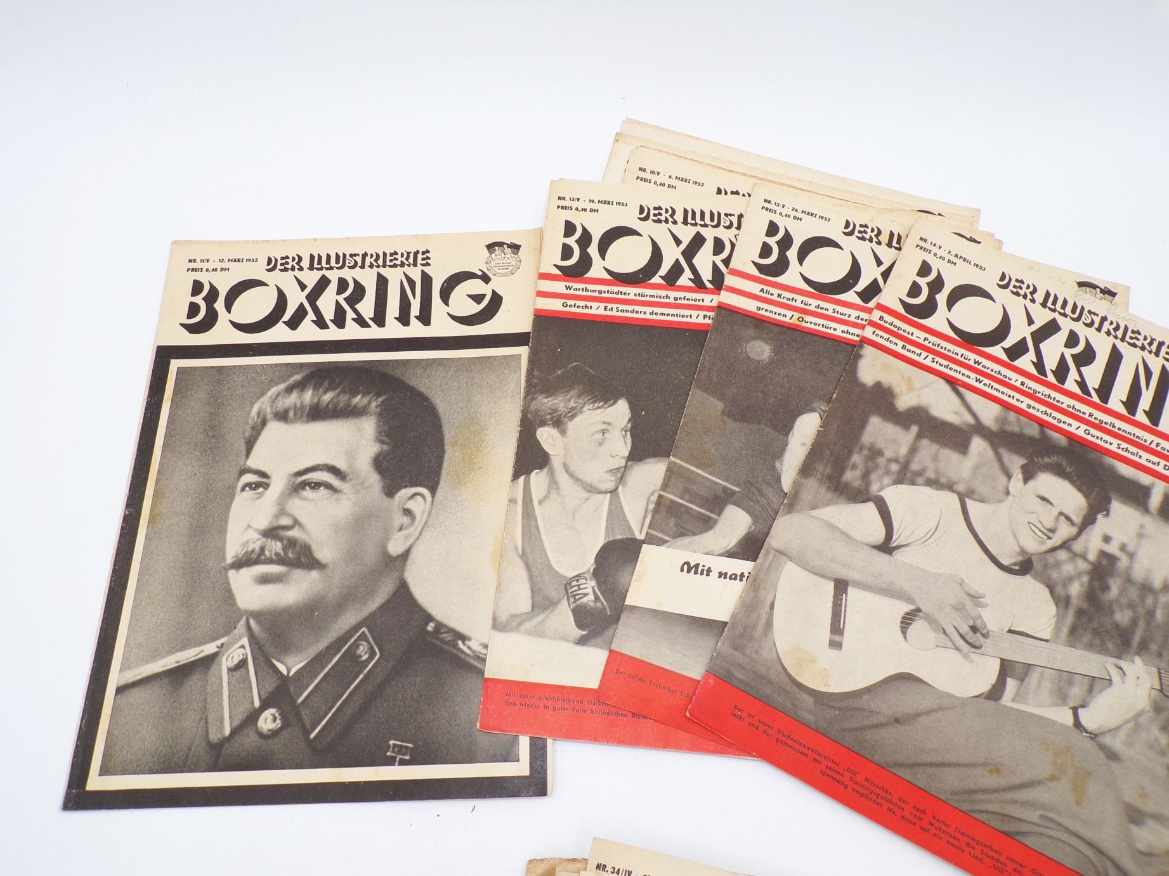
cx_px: 584
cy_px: 438
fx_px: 810
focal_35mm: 24
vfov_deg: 56.8
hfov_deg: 71.6
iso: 80
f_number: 4.4
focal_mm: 4.3
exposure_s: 1/45
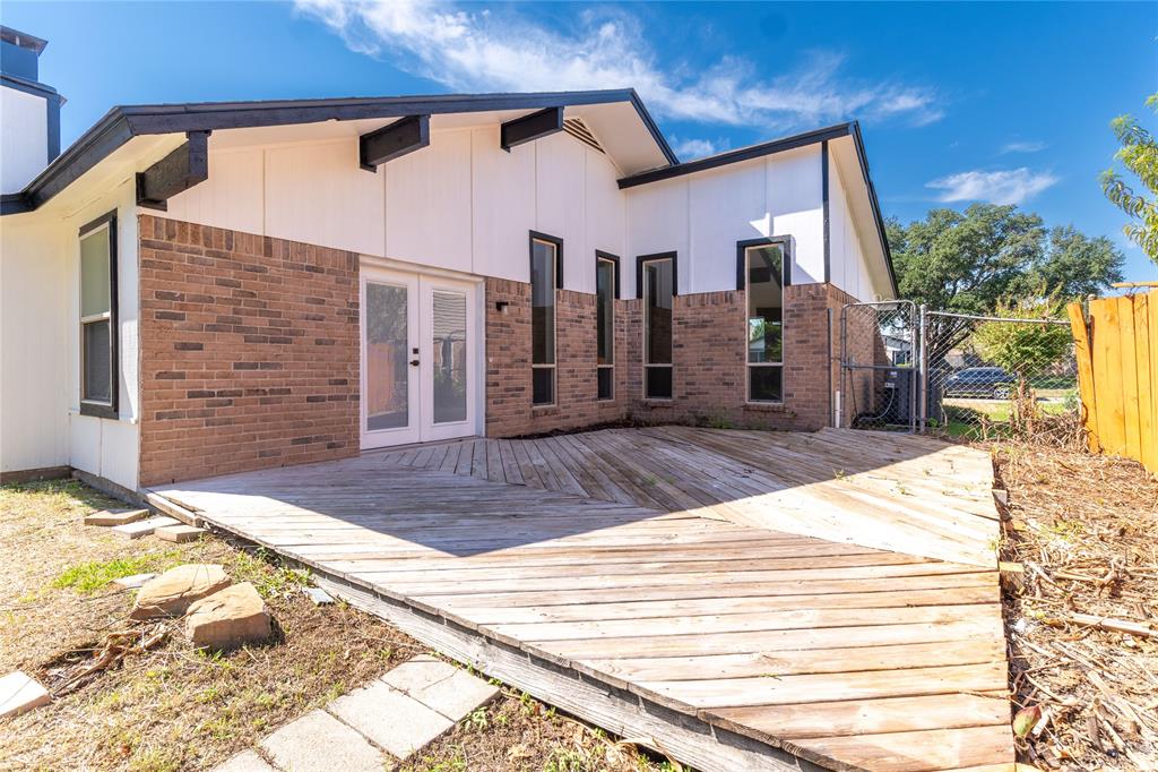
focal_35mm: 16
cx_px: 579
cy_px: 386
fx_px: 531
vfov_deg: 72.0
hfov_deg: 95.0
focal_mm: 11
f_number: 7.1
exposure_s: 1/800
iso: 100
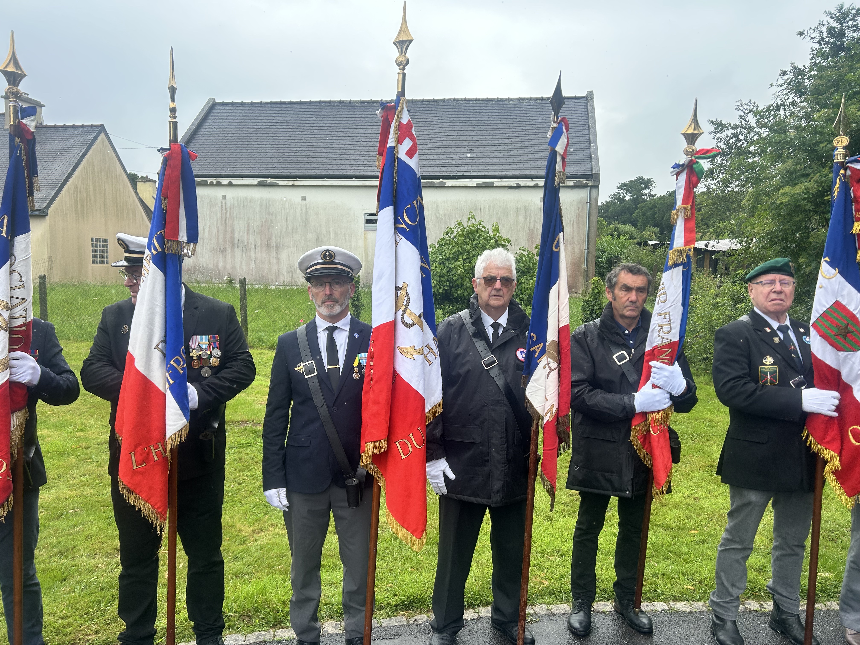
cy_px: 322
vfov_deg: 53.1
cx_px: 430
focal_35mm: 26
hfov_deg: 67.3
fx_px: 646
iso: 50
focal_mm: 5.7
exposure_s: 1/1079
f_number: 1.5
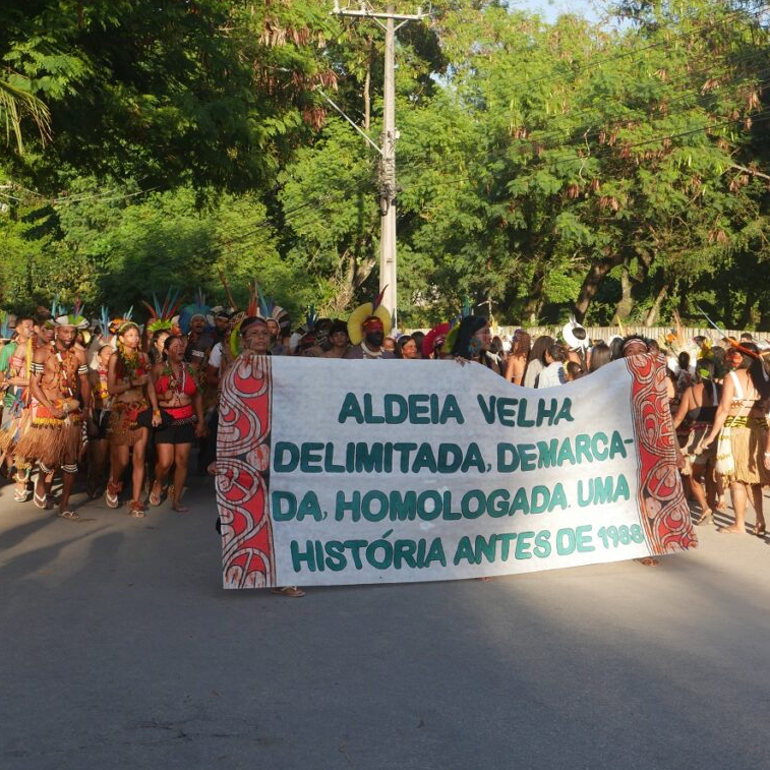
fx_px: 1384
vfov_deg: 31.1
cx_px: 379
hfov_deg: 31.1
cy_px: 388
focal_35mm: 55
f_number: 7.1
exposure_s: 1/200
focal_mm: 23
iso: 200
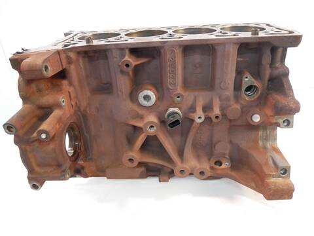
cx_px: 157
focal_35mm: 24
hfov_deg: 71.6
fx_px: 218
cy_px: 118
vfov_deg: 56.8
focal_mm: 12
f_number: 3.5
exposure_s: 1/60
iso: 2000
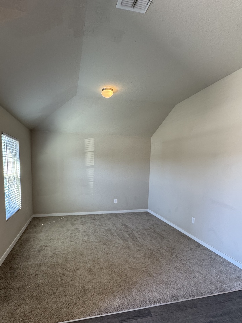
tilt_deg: -4.7
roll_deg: -0.6
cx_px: 105
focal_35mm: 18
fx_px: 168
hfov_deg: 71.3
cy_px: 181
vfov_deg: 87.3
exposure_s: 1/120
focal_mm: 2.22
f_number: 2.2
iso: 200
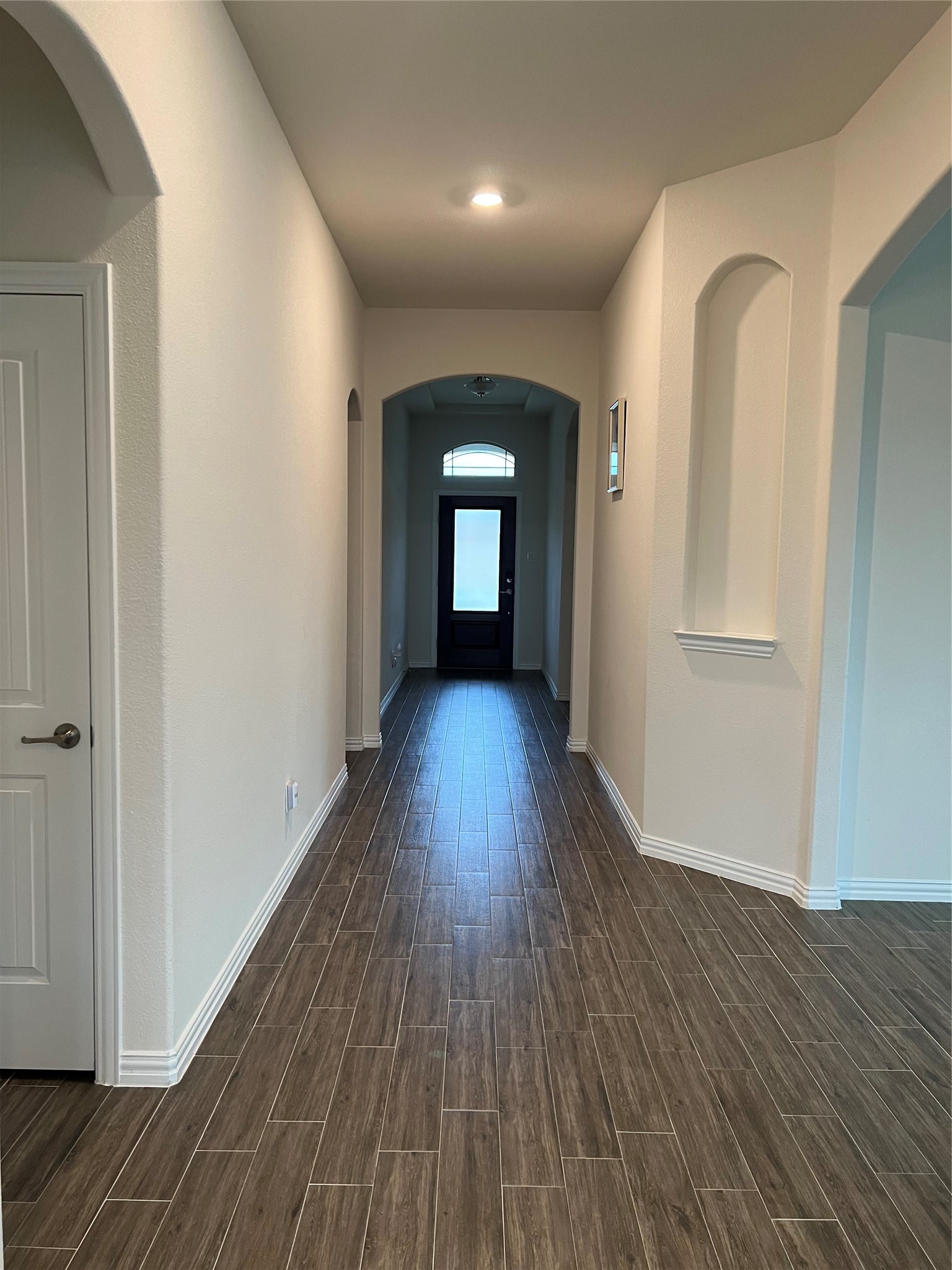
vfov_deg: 67.3
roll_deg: +0.0
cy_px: 635
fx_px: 953
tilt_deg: -3.4
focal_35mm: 26
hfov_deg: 53.1
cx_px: 476
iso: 125
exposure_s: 1/60
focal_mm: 5.7
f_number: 1.5
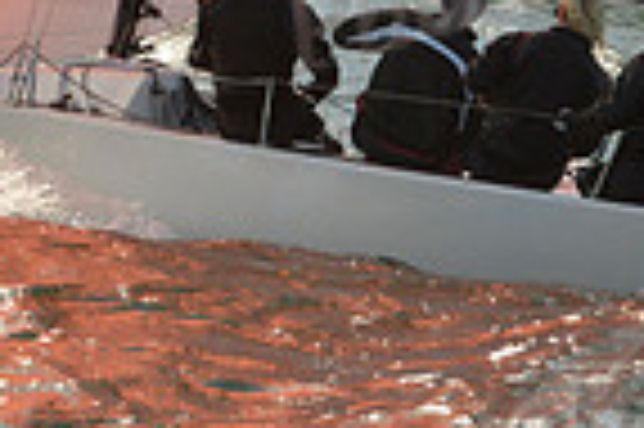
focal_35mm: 284
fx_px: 5075
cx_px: 54
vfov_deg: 4.8
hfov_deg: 7.2
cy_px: -214
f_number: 13
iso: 400
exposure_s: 1/1000
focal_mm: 70
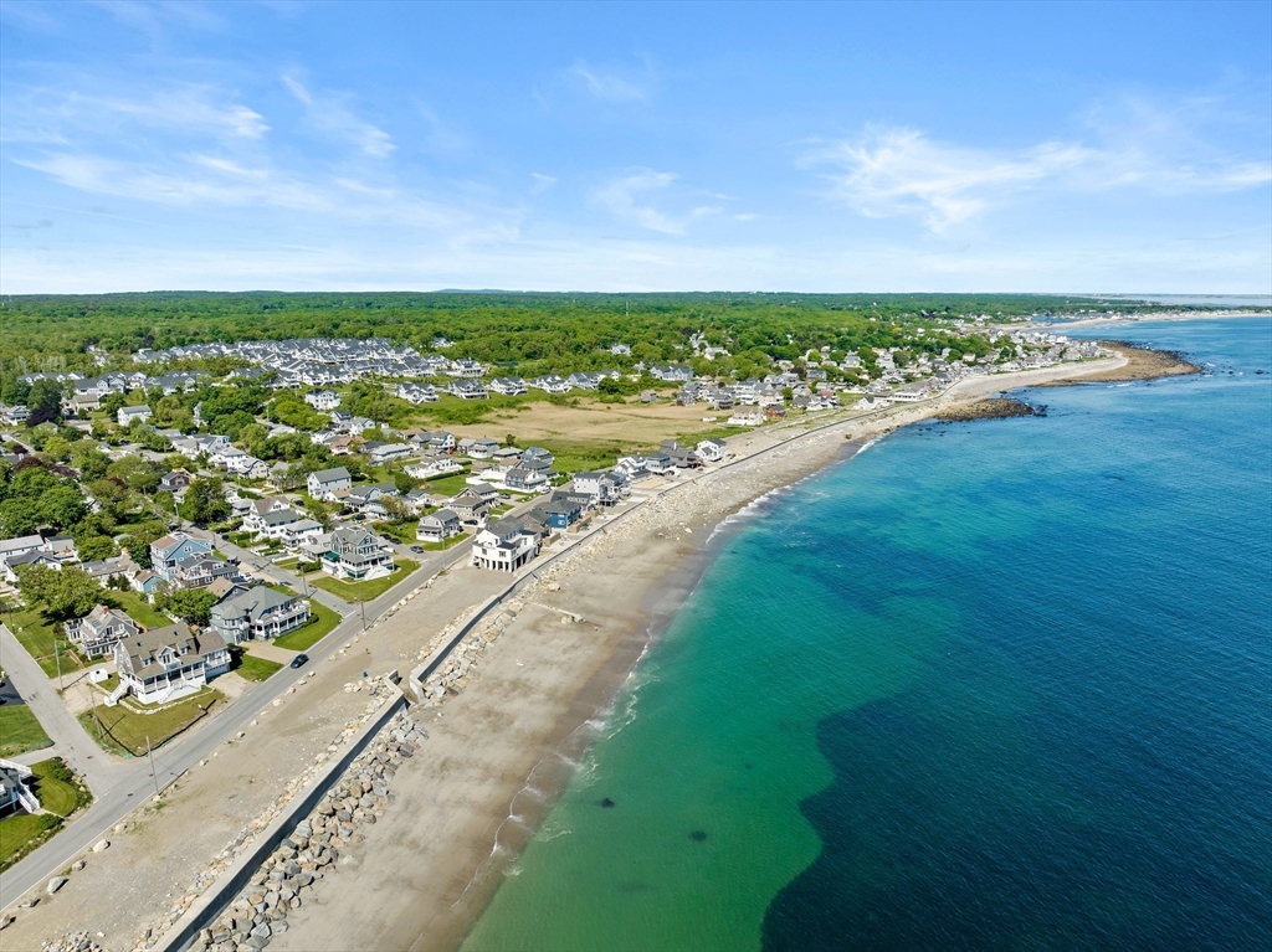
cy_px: 476
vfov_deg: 56.8
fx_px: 881
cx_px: 636
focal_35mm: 24
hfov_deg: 71.6
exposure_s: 1/120
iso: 100
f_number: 5
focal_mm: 12.29
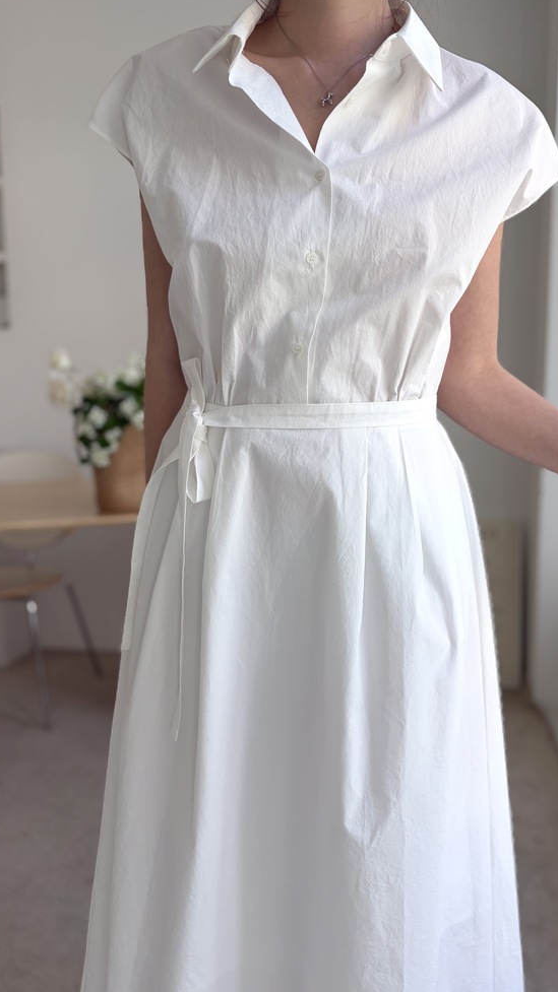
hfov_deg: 39.9
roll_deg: -0.2
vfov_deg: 66.1
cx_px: 339
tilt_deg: -7.4
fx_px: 763
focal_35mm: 29
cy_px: 485
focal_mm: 5.96
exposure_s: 1/122
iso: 50
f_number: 1.6
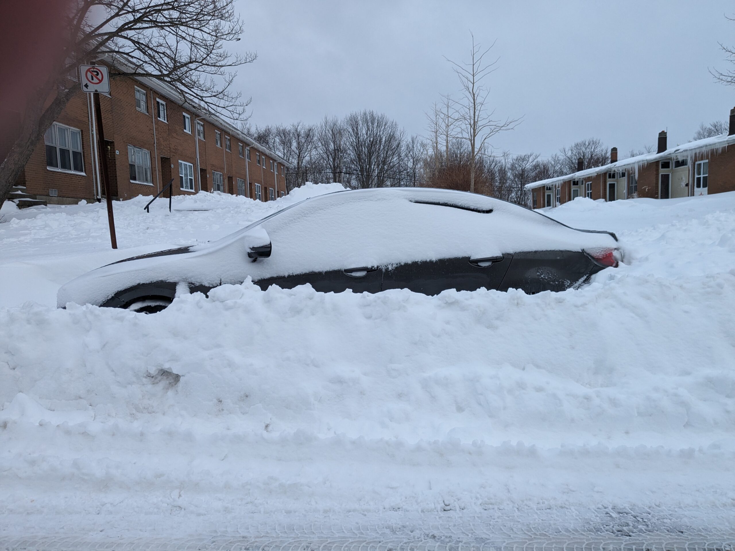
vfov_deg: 51.4
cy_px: 276
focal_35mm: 27
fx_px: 573
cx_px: 368
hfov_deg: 65.3
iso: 56
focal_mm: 4.38
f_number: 1.73
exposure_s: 1/1114
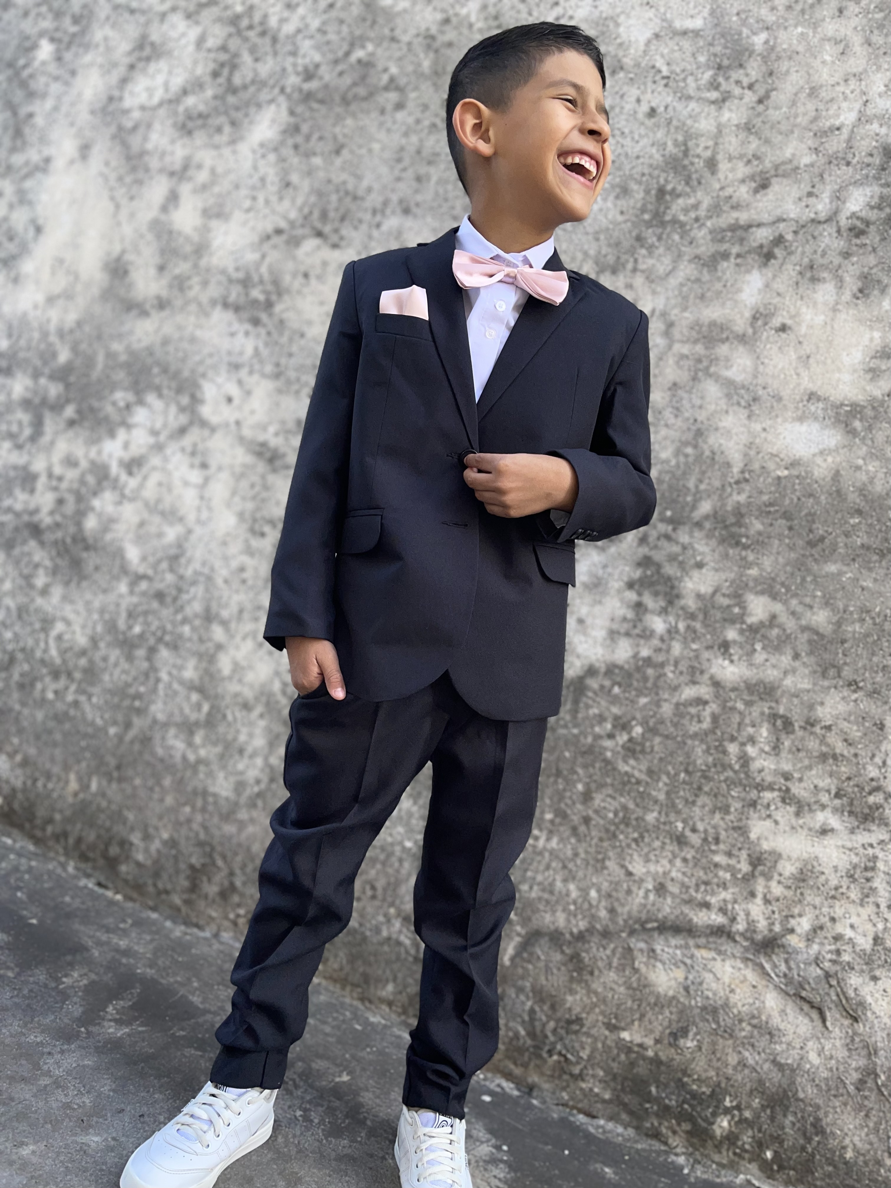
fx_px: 892
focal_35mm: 26
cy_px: 594
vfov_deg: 67.3
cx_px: 446
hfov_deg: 53.1
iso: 32
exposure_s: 1/512
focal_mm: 5.1
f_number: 1.6
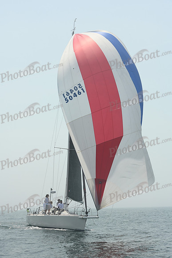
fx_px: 616
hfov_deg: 15.9
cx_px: 86
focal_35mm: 86
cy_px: 129
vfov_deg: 23.6
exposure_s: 1/1250
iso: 320
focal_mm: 86
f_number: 9
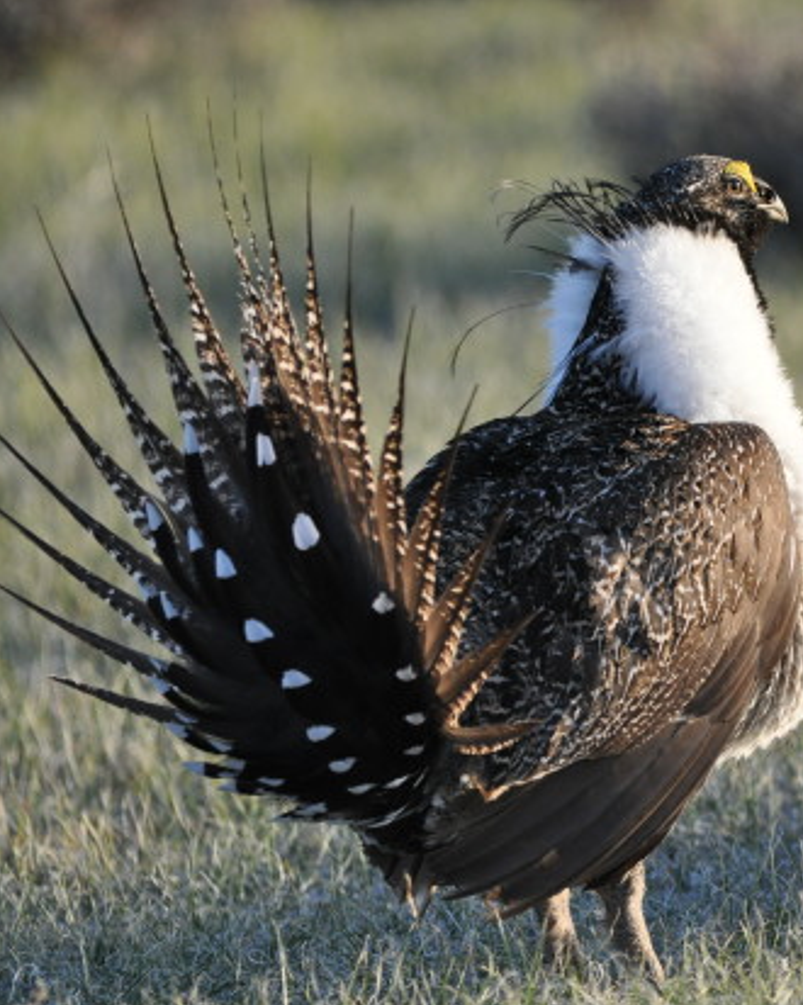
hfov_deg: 1.6
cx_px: 700
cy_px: 502
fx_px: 28480
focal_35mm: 958
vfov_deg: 2.0
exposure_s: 1/640
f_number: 6.3
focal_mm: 450
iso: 800
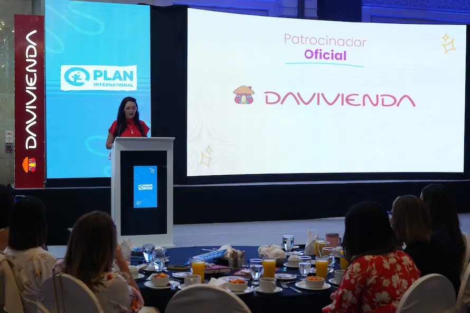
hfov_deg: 39.6
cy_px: 156
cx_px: 235
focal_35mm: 50
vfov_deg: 27.0
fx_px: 653
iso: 800
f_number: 4
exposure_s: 1/160
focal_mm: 50
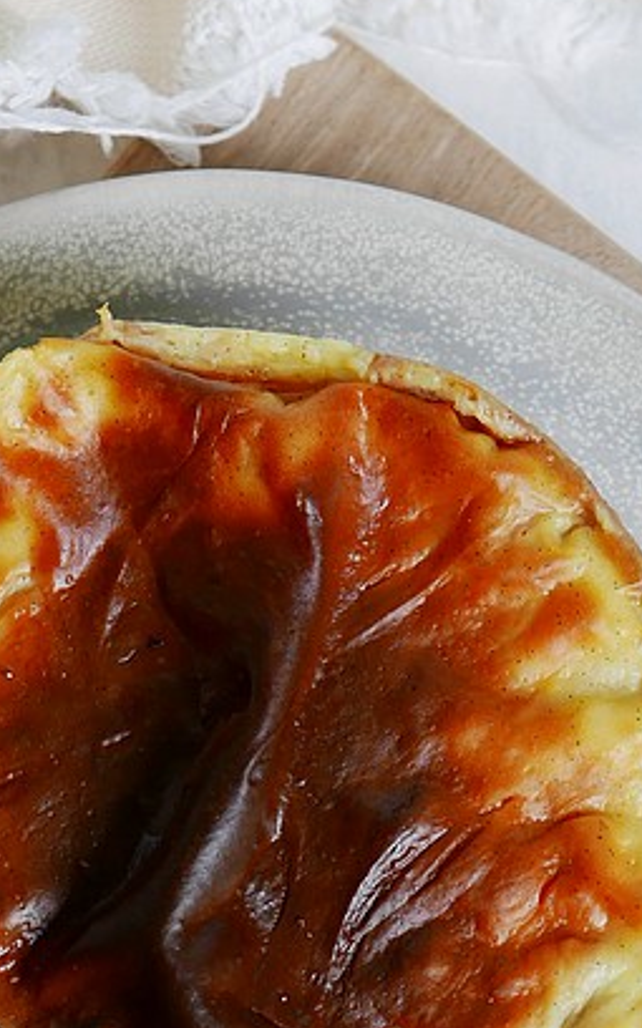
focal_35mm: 131
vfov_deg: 15.8
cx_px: 287
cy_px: 918
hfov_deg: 10.0
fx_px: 3667
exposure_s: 1/100
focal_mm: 22.7
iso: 250
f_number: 2.7
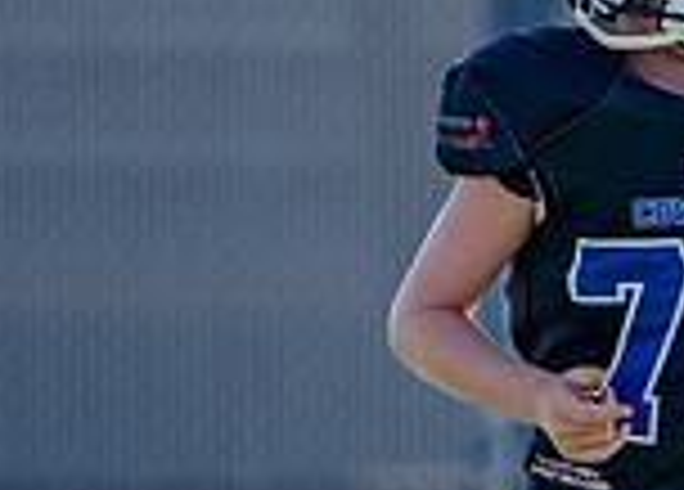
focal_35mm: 1364
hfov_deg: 1.5
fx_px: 26533
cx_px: 766
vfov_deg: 1.1
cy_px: 399
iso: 320
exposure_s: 1/1600
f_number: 5.6
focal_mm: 285
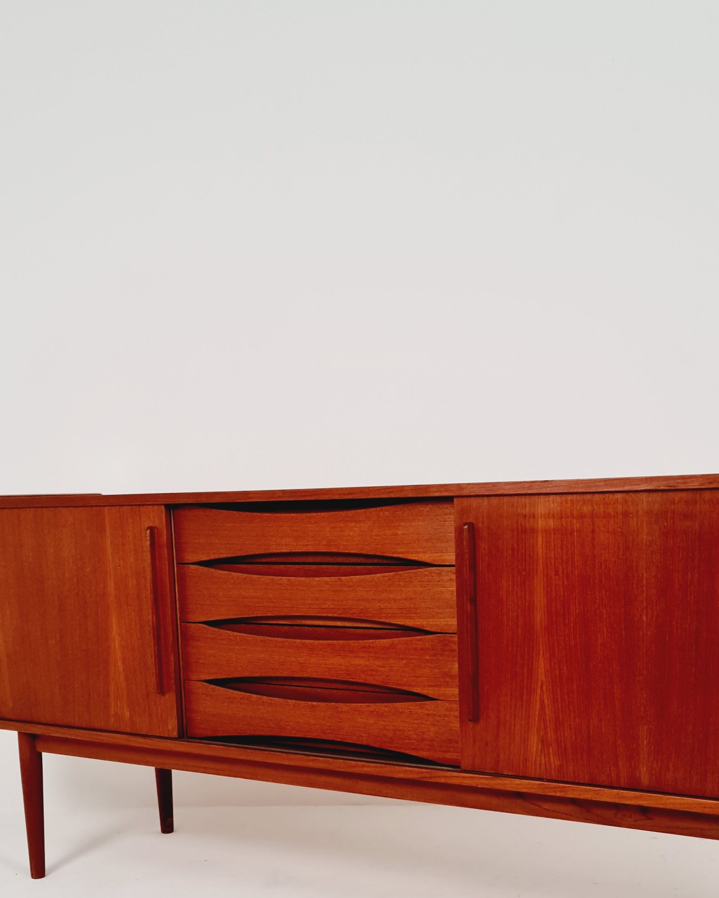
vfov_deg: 41.0
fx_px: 1170
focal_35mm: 44
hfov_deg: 34.0
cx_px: 442
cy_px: 656
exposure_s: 1/120
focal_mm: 7
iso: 125
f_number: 1.8
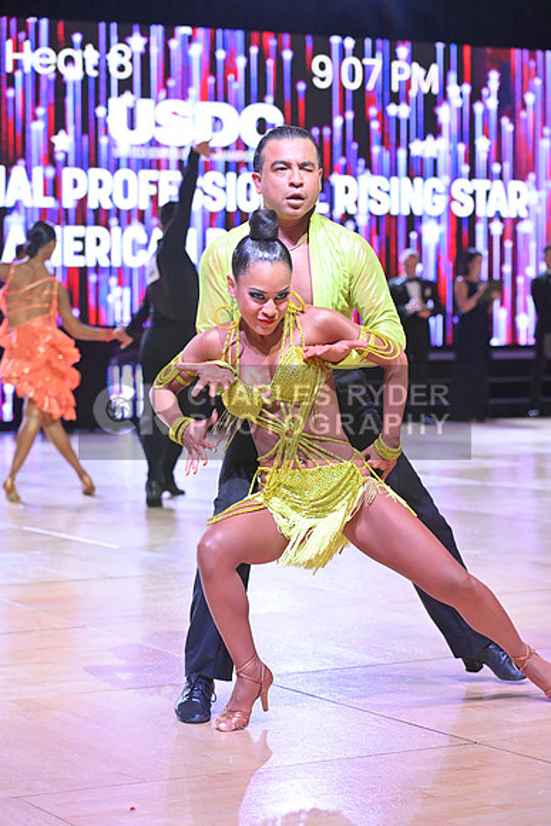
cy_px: 413
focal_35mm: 92
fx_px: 2111
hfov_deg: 14.9
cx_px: 276
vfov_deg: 22.1
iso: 4000
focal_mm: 92
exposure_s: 1/400
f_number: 5
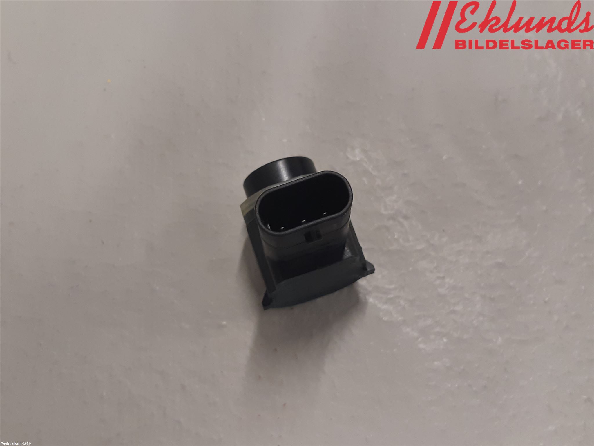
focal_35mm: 26
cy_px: 223
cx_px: 297
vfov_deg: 53.1
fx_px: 446
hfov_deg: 67.3
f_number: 1.7
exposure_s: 1/50
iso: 100
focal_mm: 3.93
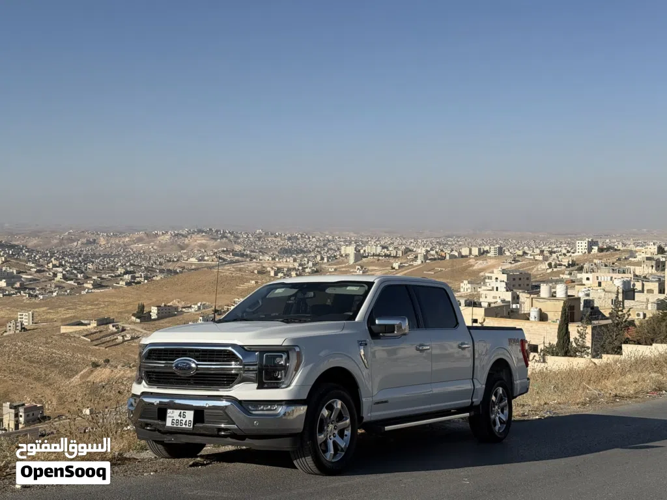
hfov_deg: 39.7
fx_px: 925
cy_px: 250
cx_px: 334
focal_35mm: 48
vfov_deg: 30.3
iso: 64
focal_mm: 6.76
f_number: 1.78
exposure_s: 1/7874
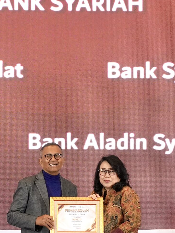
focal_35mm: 178
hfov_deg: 8.3
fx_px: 1201
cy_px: 155
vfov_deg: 11.1
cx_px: 67
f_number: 5.6
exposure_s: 1/100
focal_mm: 47
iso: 1600
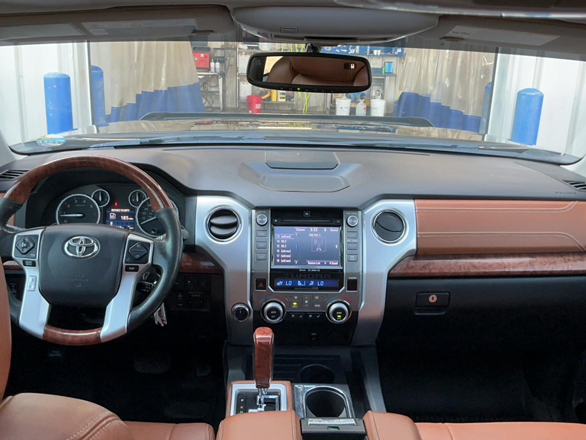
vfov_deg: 46.8
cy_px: 220
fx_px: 508
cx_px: 293
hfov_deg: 60.0
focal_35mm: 30
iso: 64
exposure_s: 1/60
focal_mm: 3
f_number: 1.8
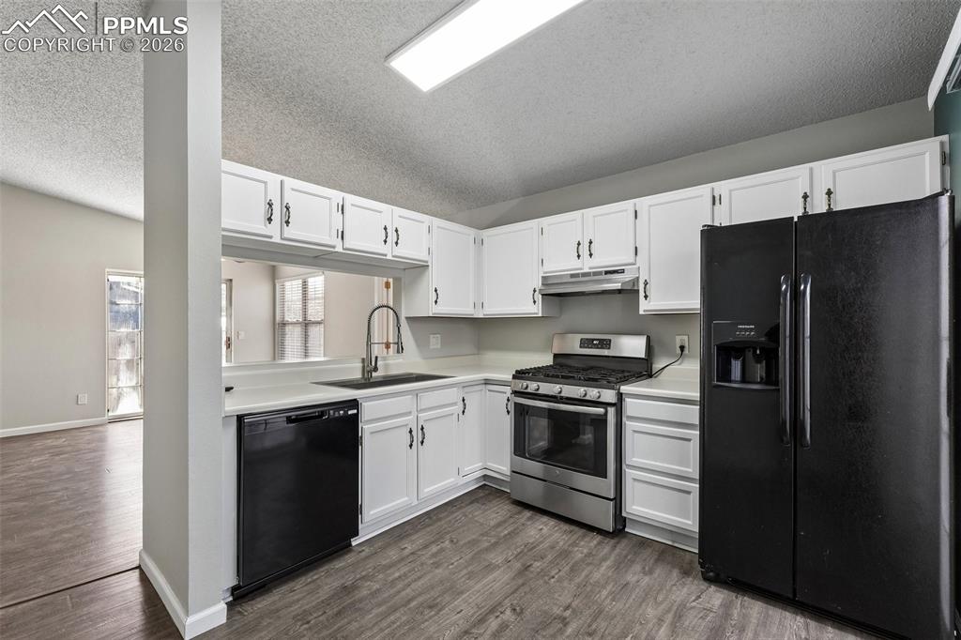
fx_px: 400
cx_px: 480
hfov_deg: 100.4
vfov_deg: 77.3
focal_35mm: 15
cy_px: 320
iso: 640
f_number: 9
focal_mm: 10
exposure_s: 1/20
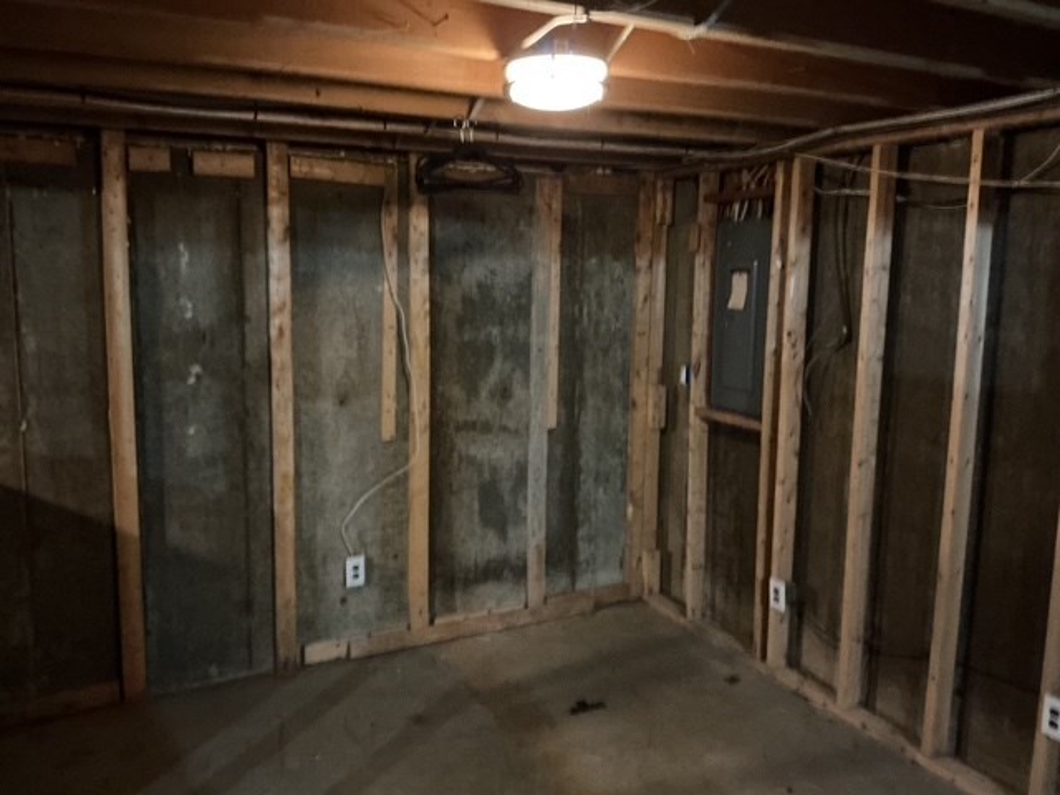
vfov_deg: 48.2
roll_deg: -0.9
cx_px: 530
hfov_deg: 61.7
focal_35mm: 29
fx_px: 888
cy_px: 398
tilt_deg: -6.5
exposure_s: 1/15
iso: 640
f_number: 1.8
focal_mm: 3
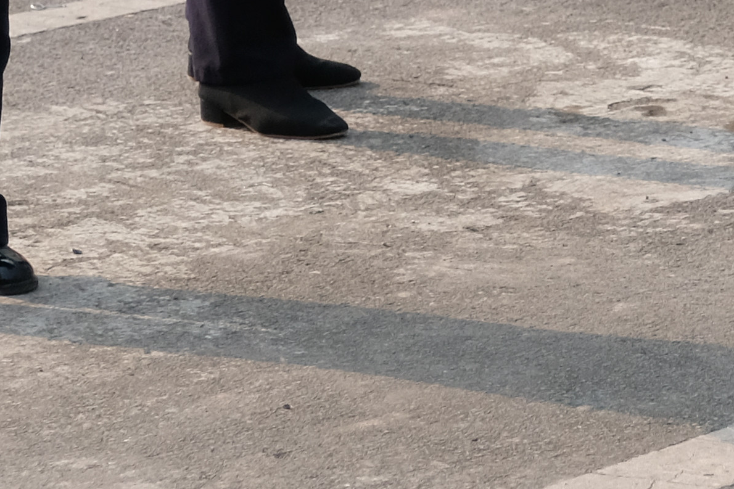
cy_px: -429
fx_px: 4831
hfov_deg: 8.6
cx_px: 833
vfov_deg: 5.7
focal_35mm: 237
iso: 800
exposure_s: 1/6400
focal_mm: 31.1
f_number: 2.8
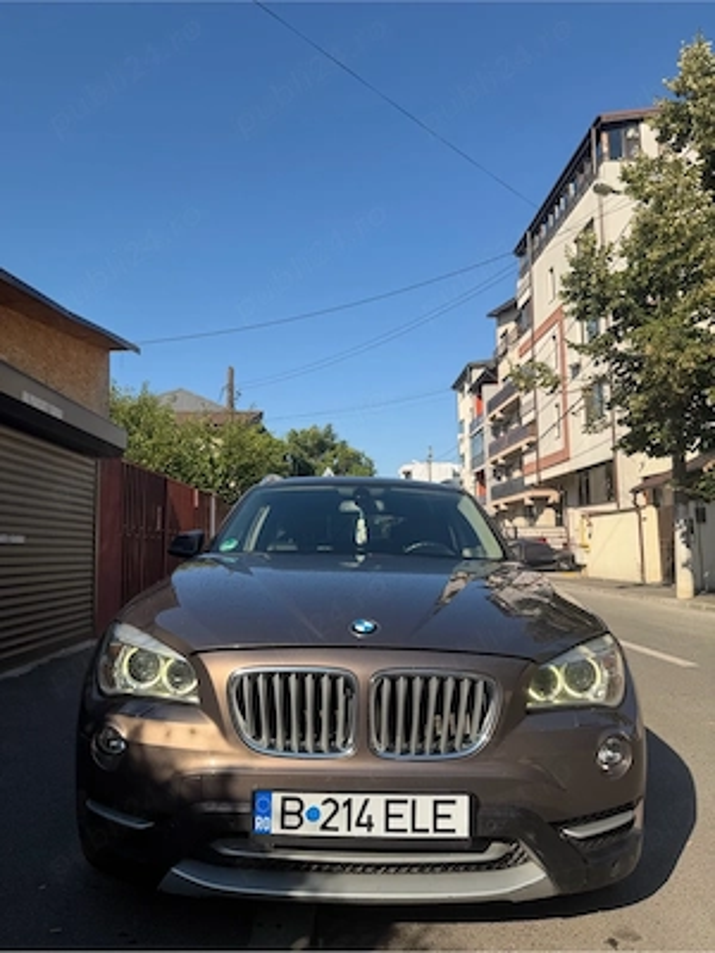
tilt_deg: +6.5
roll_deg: +0.6
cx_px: 358
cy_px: 476
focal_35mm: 24
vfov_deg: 71.6
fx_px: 661
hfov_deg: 56.8
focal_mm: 6.76
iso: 80
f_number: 1.78
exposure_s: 1/2370
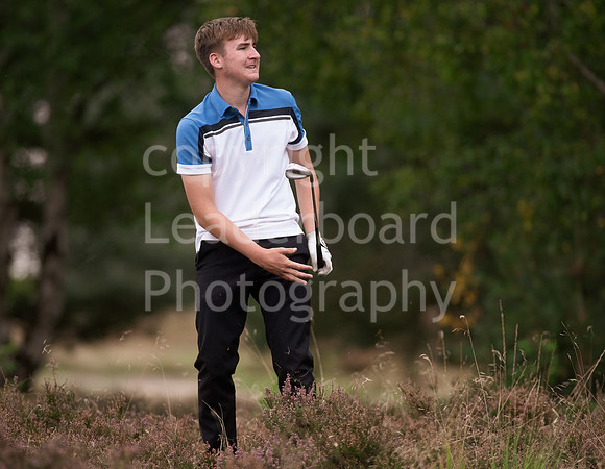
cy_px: 211
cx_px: 266
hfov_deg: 5.4
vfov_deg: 4.2
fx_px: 6452
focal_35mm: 365
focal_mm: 300
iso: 1000
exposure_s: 1/1250
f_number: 4
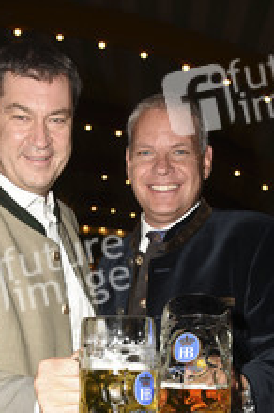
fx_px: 813
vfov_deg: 27.4
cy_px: 374
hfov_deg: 19.1
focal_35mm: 71
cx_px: 88
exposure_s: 1/160
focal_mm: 26
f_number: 5.6
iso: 100
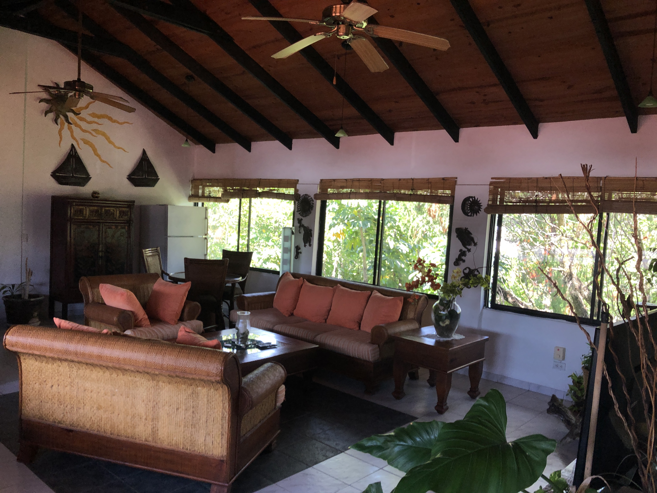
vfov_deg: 49.7
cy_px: 246
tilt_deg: -5.2
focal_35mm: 28
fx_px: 531
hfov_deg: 63.4
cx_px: 328
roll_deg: -2.0
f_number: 1.8
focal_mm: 3.99
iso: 25
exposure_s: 1/40
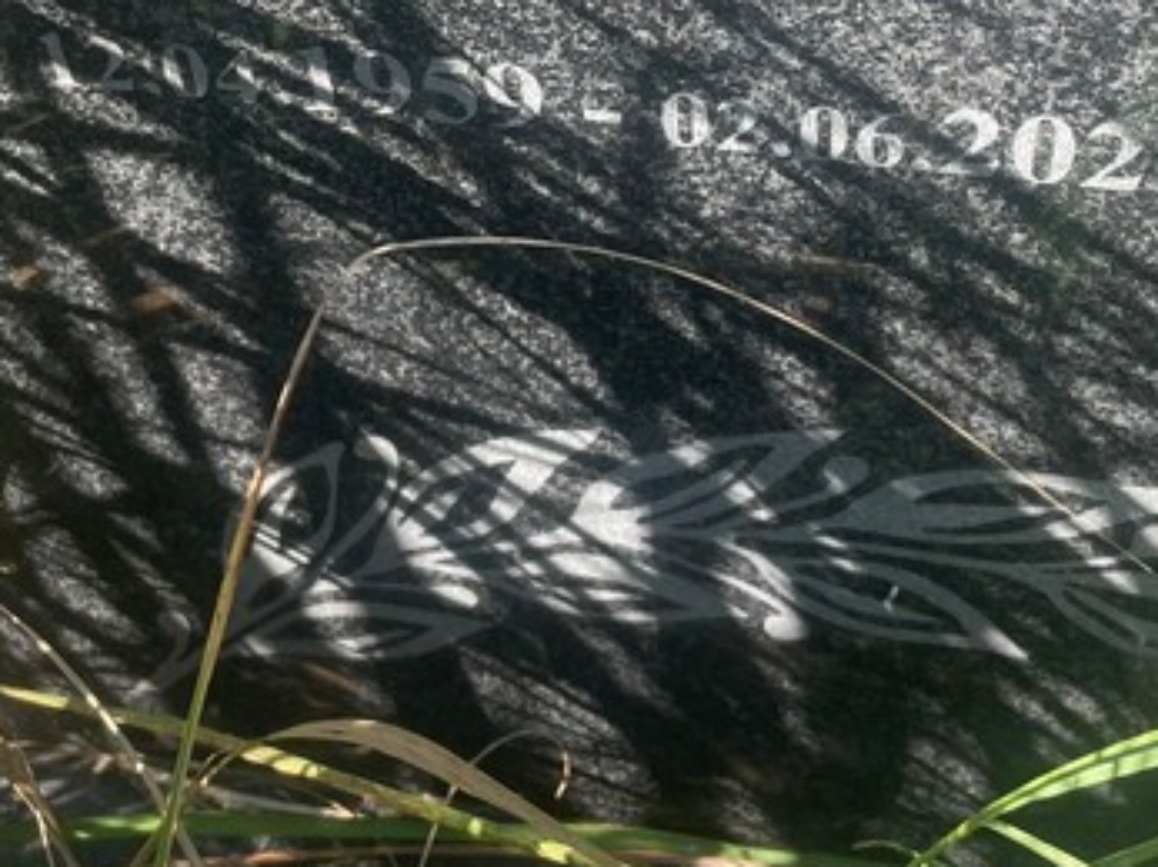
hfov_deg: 32.2
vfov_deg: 23.5
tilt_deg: -40.4
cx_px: 637
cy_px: 17
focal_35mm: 60
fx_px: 2006
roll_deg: +3.3
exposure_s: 1/432
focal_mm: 4.2
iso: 32
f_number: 1.6
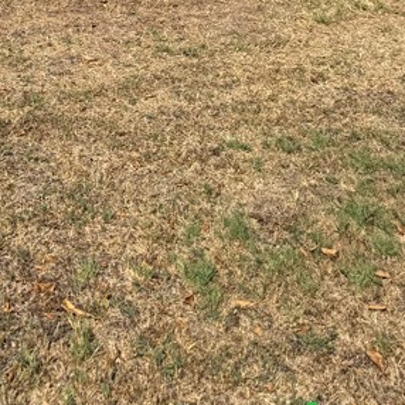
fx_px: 1006
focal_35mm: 76
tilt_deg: +2.3
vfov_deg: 19.0
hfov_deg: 21.5
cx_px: -44
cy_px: -255
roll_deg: -0.3
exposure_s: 1/5348
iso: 80
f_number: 1.78
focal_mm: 6.76
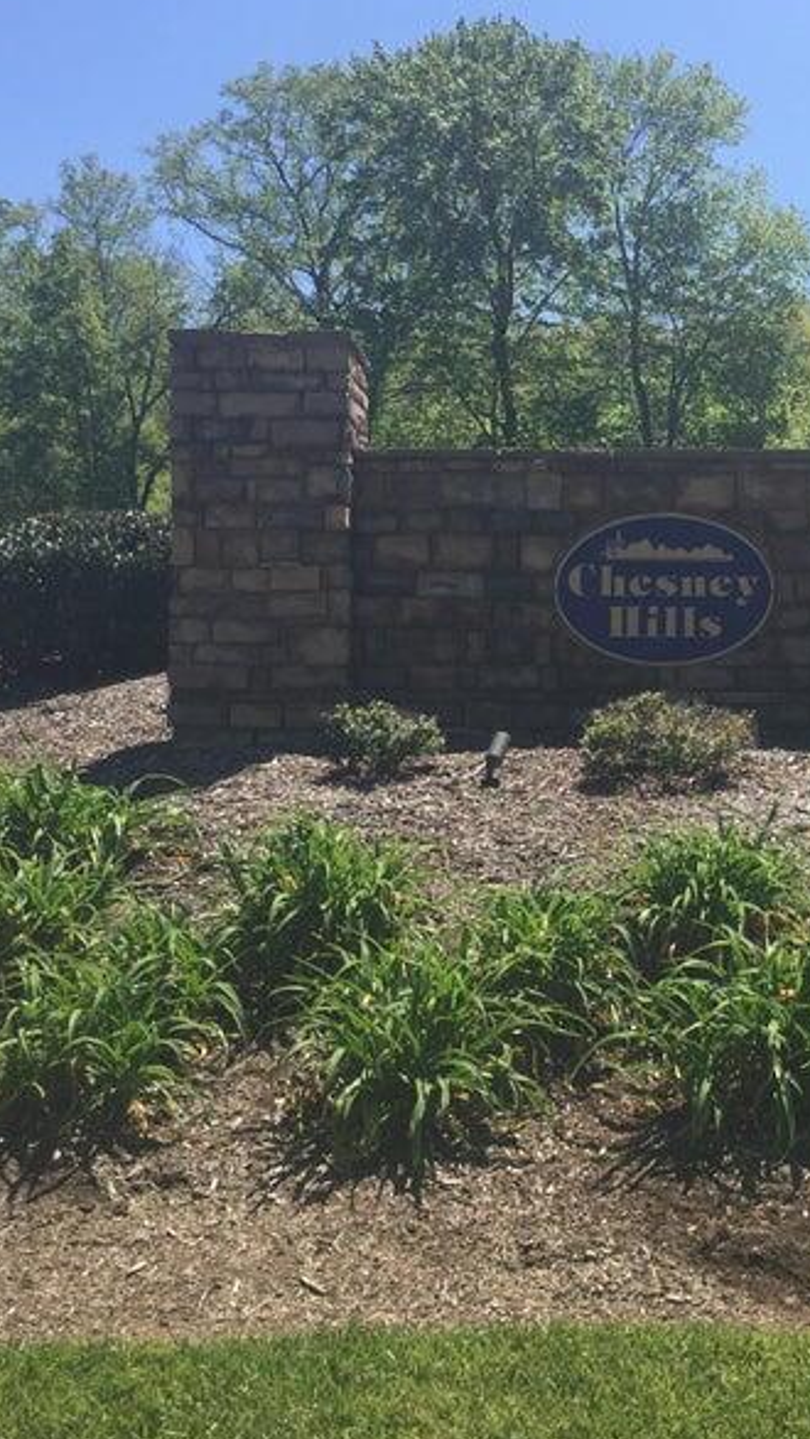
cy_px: 668
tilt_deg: +1.4
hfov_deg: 25.4
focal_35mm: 46
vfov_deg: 44.5
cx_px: 674
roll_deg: -0.4
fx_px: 1755
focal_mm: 4.15
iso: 32
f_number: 2.2
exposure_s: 1/1721
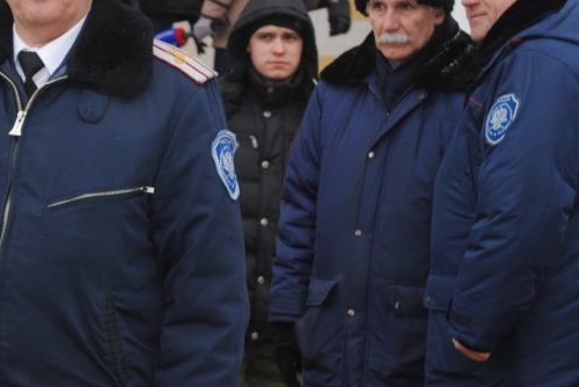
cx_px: 39
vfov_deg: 8.1
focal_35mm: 169
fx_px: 2720
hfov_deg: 12.1
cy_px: 147
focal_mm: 55
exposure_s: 1/60
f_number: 5.6
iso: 200
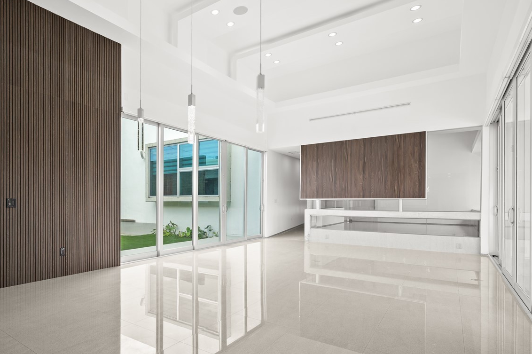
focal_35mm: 21
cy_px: 201
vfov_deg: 59.2
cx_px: 171
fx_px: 310
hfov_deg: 78.2
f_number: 4.5
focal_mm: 14
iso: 200
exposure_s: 1/80
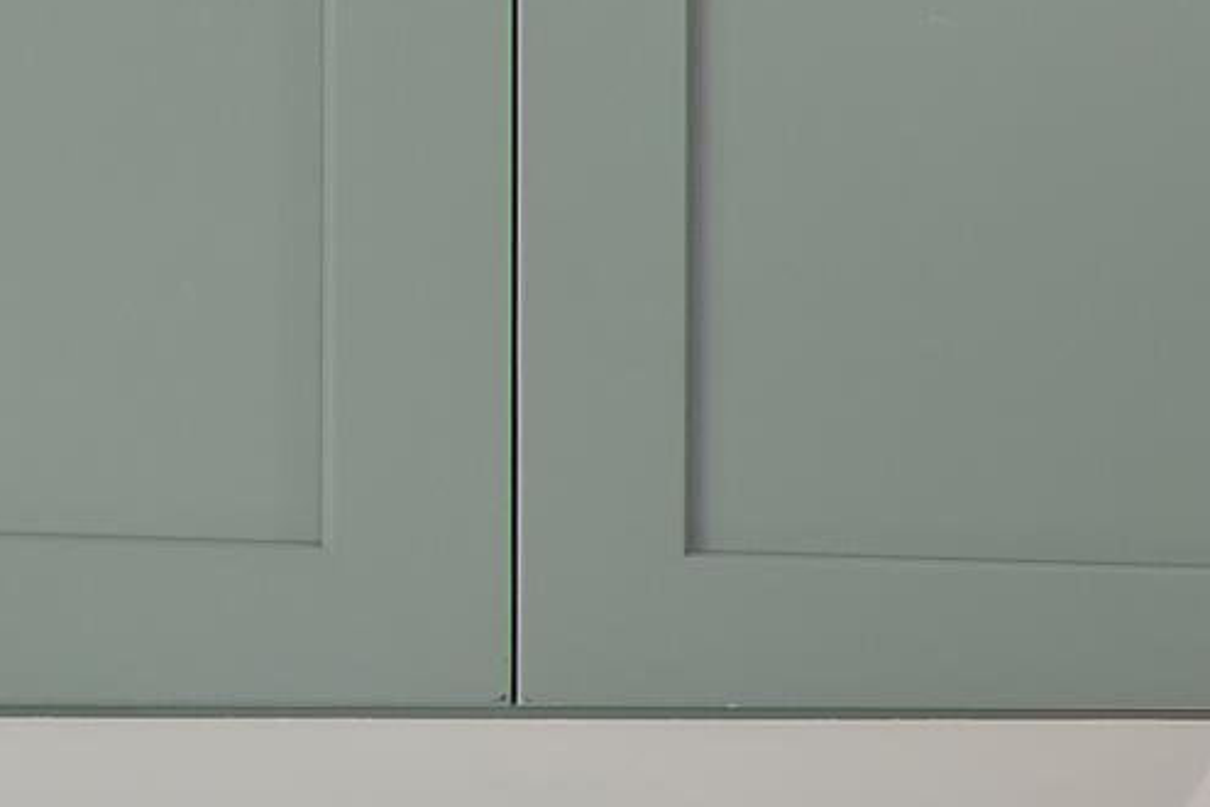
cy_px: 712
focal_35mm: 91
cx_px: 2356
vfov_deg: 14.9
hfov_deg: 17.1
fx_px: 3058
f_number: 4.5
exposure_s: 1/10
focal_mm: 10
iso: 100
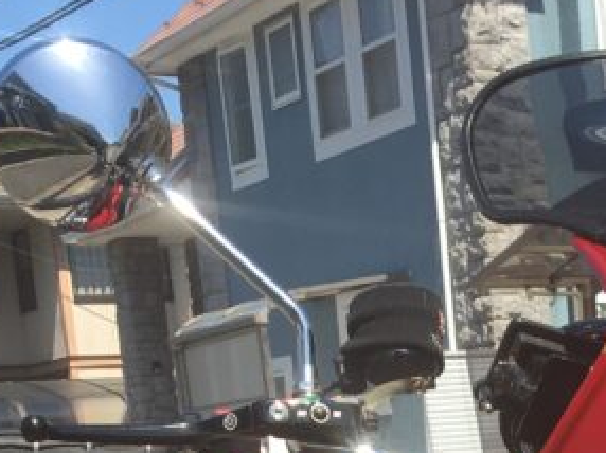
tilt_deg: -9.3
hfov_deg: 18.6
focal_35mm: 104
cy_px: 787
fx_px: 1819
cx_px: 545
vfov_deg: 13.0
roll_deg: +4.8
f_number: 2.2
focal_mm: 4.15
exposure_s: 1/855
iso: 25
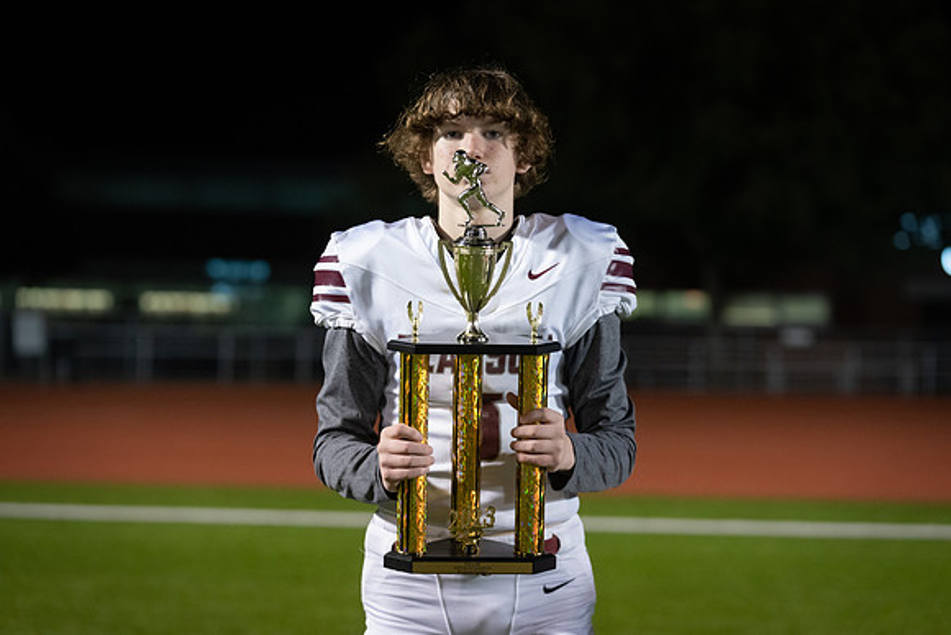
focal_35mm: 110
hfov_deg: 18.6
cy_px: 318
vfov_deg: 12.5
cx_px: 476
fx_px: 2906
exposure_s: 1/320
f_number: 3.5
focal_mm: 110
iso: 4000
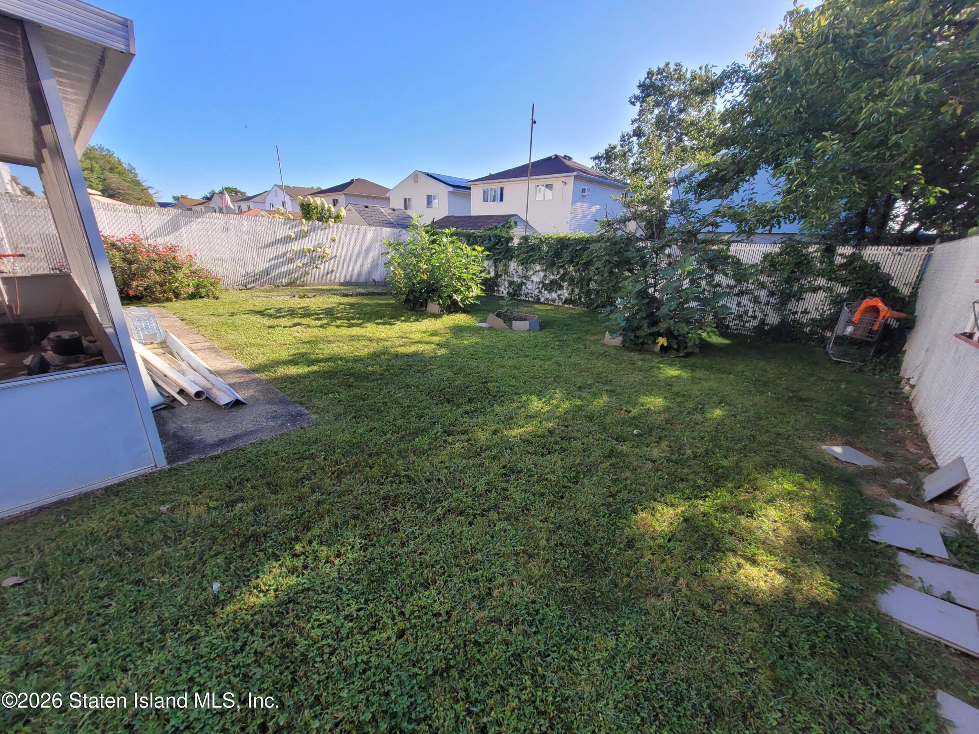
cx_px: 490
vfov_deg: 89.9
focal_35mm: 13
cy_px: 367
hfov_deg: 106.2
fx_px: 368
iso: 40
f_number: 2.2
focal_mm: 1.74
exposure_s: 1/447
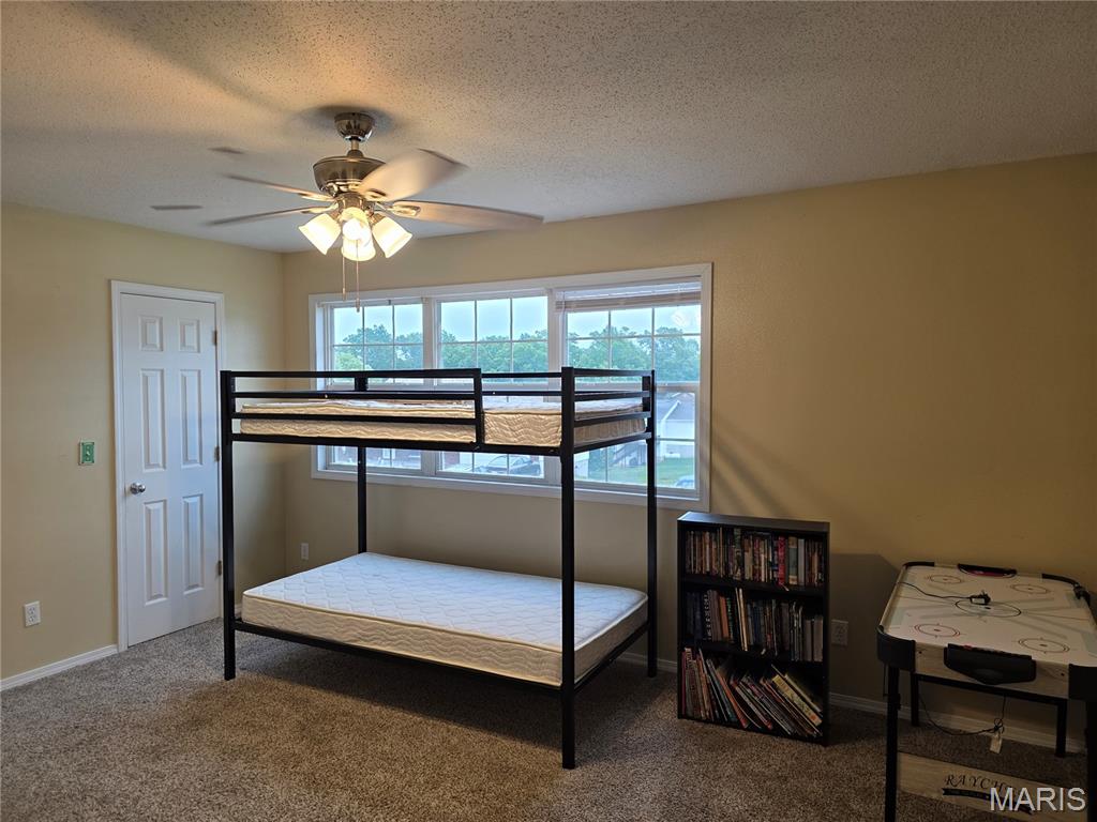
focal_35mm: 23
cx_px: 548
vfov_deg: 58.9
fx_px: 729
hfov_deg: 73.9
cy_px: 411
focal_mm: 6.3
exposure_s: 1/120
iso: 125
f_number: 1.7
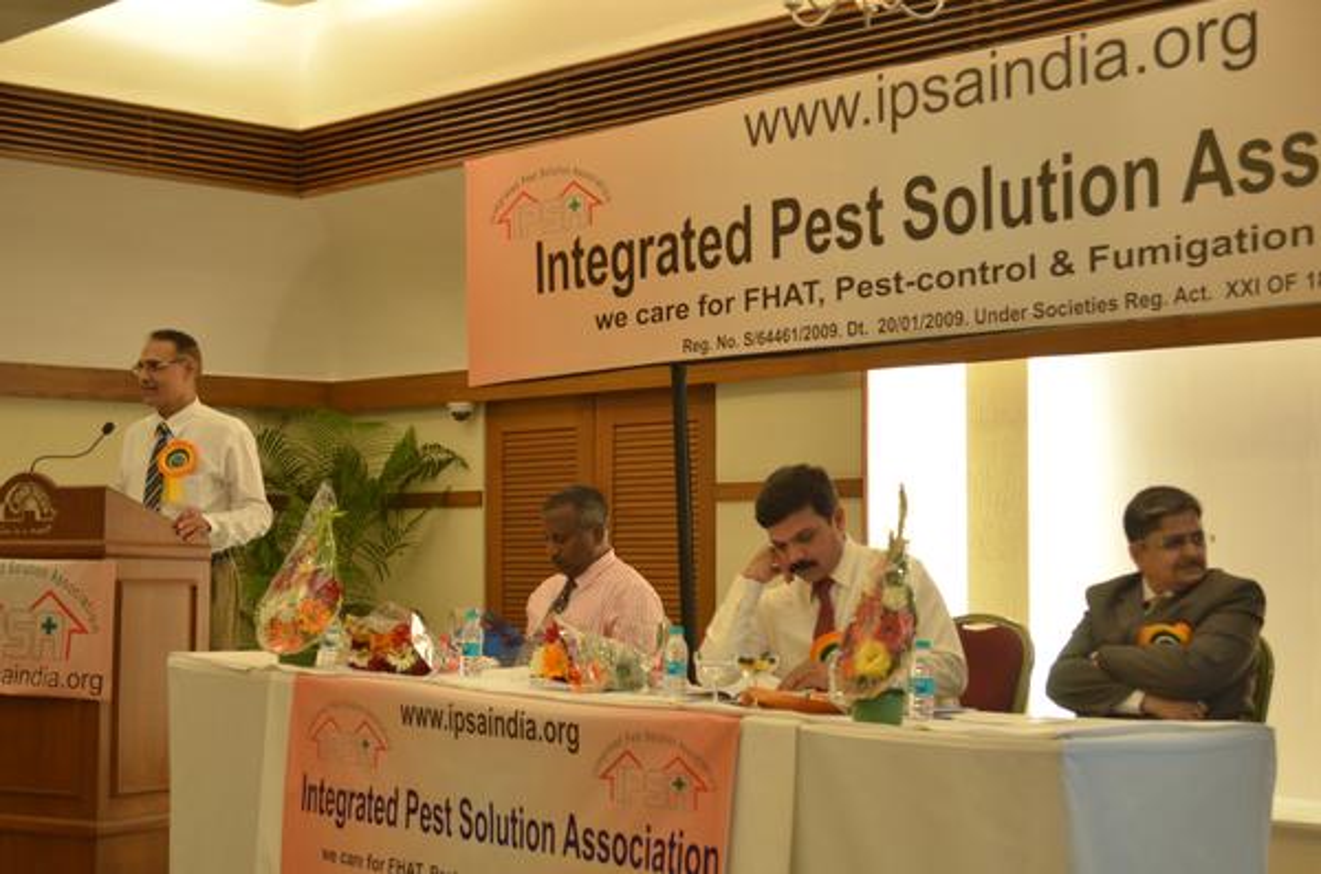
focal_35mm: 57
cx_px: 660
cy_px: 437
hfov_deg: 35.1
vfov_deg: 23.7
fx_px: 2087
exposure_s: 1/50
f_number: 5
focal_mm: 38
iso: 1000
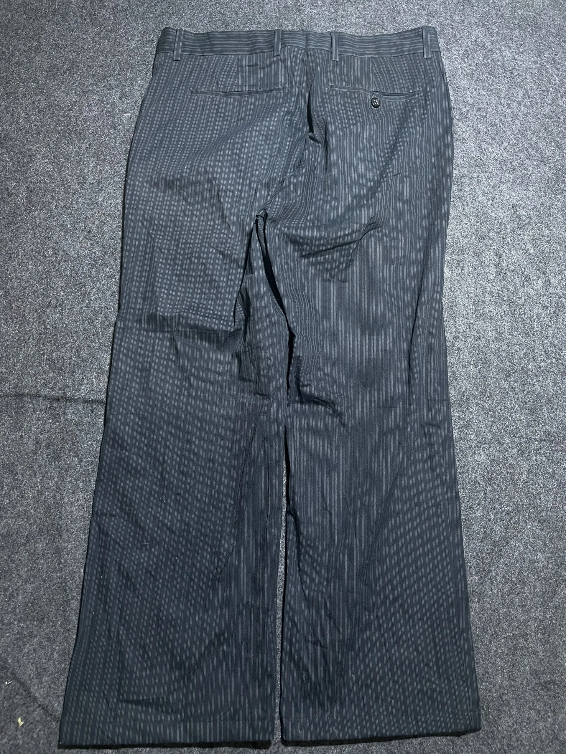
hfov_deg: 53.1
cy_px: 377
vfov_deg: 67.3
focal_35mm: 26
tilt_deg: -49.2
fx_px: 567
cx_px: 283
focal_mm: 4.2
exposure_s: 1/50
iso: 200
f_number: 1.6
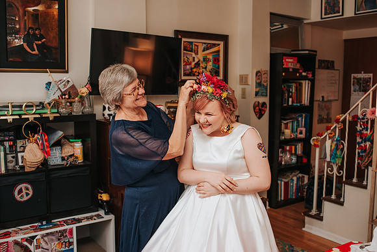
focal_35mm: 37
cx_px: 188
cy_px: 126
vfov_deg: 36.3
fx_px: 383
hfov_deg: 52.4
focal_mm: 35
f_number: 4
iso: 800
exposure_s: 1/160
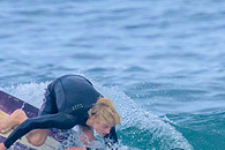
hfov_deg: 0.6
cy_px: 164
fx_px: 20717
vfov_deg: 0.4
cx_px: 141
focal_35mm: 3315
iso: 2200
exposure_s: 1/1600
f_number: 11
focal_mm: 800
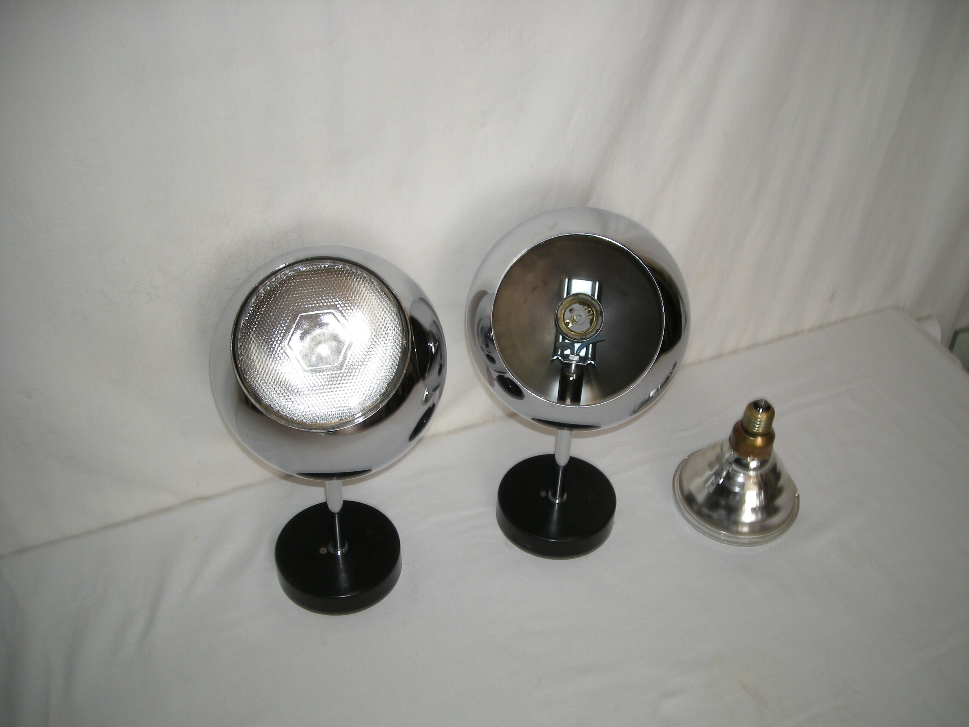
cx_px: 484
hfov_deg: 52.6
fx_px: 980
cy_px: 364
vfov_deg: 40.7
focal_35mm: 35
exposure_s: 1/52.2
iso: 50
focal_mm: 5.7
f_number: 2.8
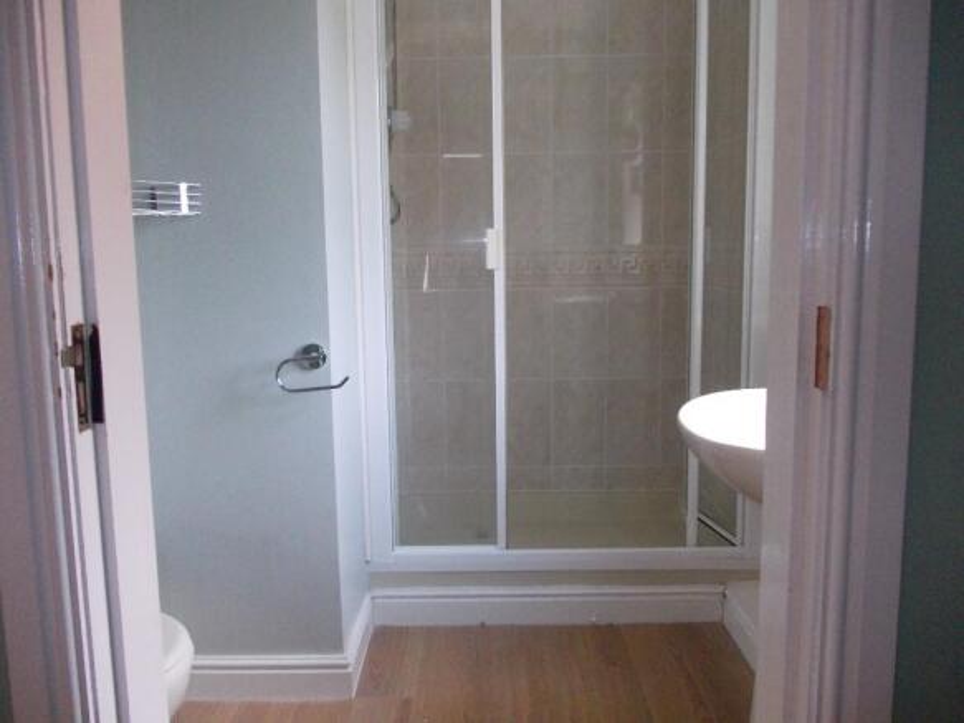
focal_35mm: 28
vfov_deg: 49.7
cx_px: 482
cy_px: 362
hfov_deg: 63.5
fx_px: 780
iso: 320
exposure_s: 1/60
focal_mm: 4
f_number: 2.7
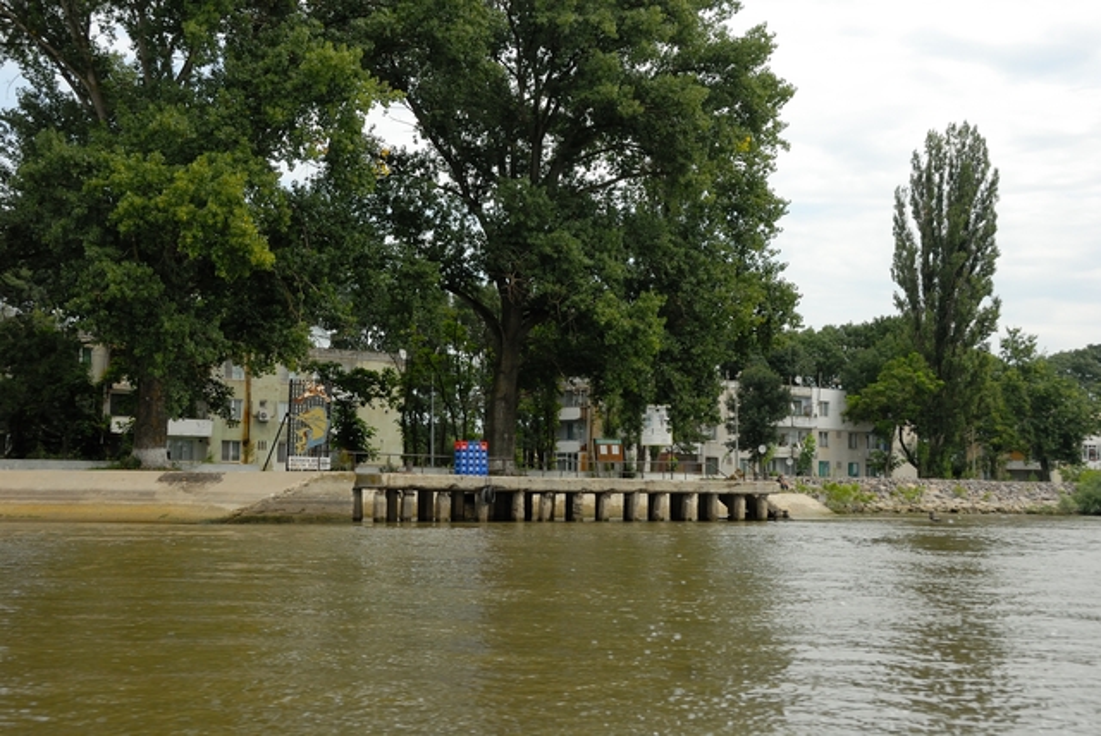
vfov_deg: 28.1
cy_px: 368
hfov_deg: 41.1
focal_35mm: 48
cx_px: 550
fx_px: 1469
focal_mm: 32
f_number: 8
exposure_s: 1/640
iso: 400
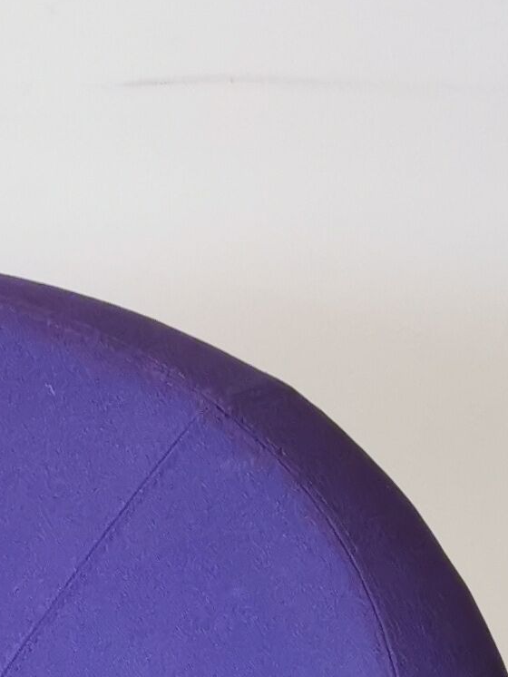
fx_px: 2581
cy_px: 967
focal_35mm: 132
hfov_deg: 10.4
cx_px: -508
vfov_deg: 14.1
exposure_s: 1/50
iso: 320
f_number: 1.8
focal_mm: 5.58
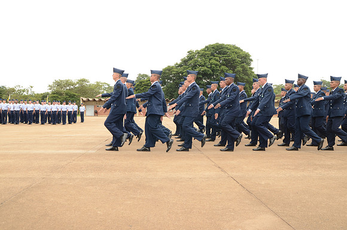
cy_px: 115
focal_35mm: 30
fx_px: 289
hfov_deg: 62.0
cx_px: 174
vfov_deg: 43.4
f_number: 6.3
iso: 250
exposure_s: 1/250
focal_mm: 20
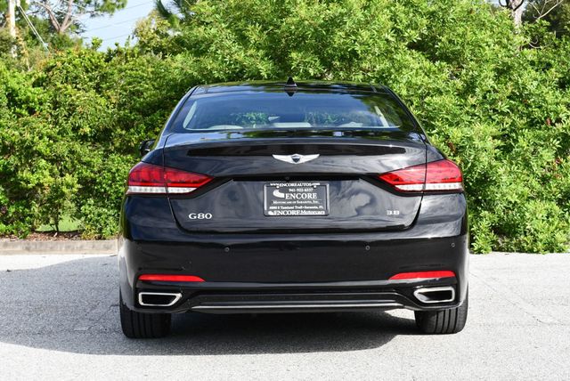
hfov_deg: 26.6
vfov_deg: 18.0
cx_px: 285
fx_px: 1204
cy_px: 190
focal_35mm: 76
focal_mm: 38
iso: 200
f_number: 8
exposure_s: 1/250
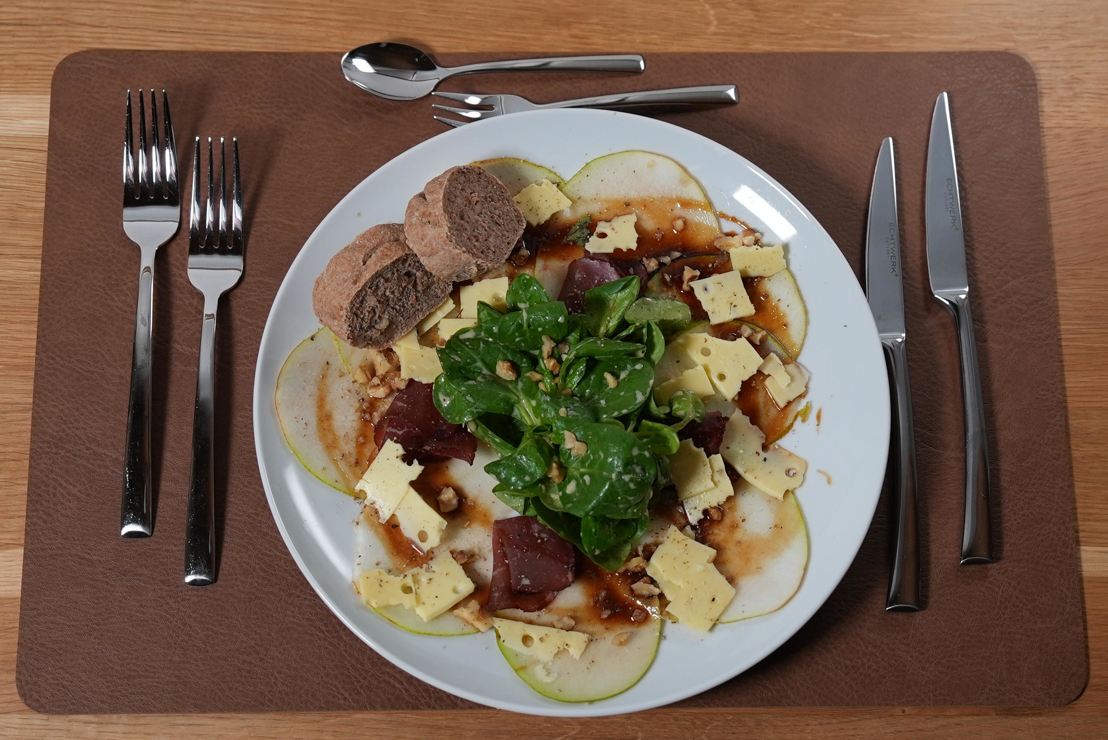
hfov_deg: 27.7
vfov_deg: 18.7
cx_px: 554
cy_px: 370
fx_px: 2248
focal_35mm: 73
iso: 800
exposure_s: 1/160
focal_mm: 49
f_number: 4
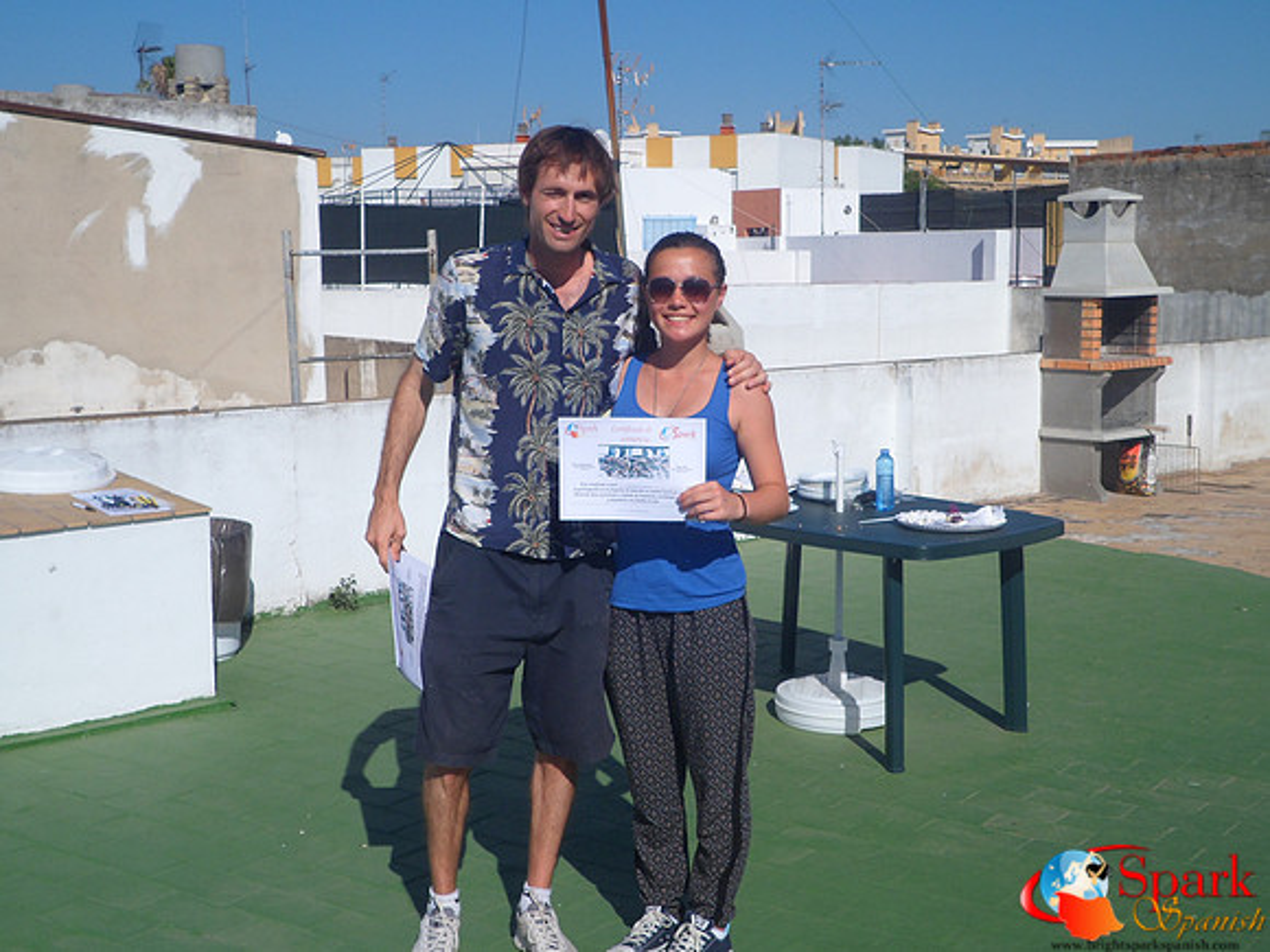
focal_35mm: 42
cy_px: 476
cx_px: 635
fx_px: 1541
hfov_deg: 44.8
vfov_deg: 34.3
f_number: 11.9
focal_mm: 7.8
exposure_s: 1/180
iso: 80
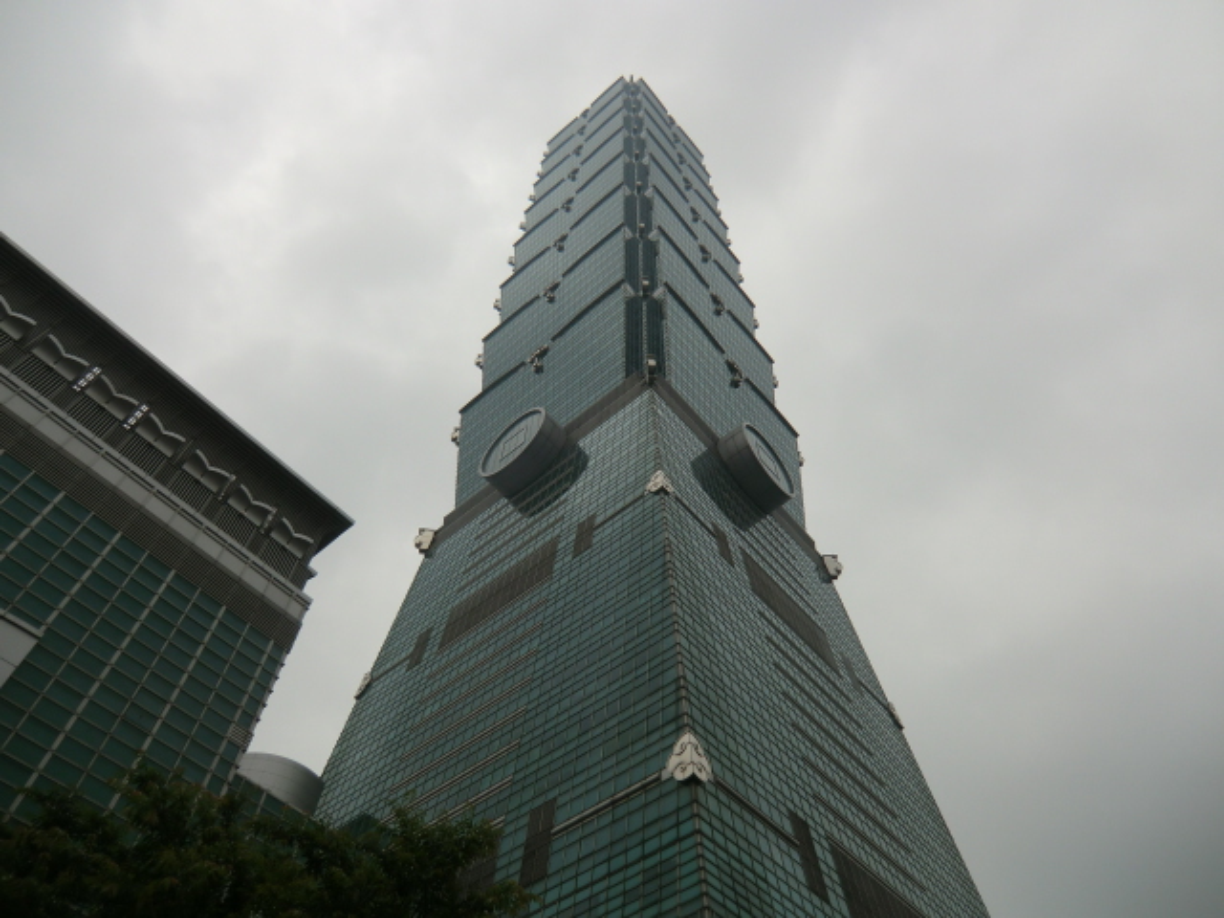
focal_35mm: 24
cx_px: 612
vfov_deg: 56.8
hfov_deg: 71.6
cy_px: 459
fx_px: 849
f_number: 3.2
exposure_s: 1/800
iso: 64
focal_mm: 4.3
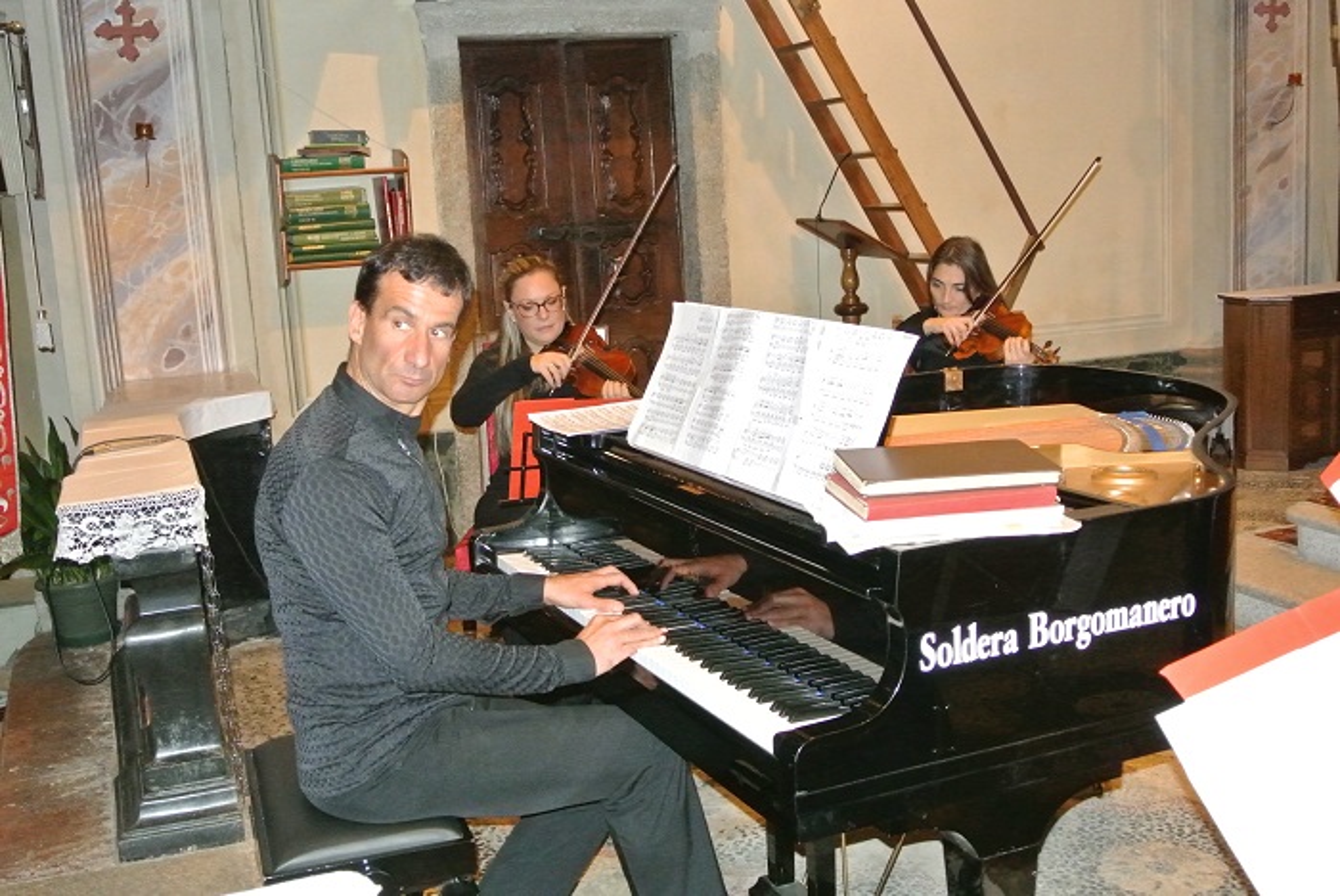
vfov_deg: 33.5
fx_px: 1490
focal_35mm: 40
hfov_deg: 48.4
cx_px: 670
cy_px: 448
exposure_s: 1/60
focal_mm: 15.1
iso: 3200
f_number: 4.2
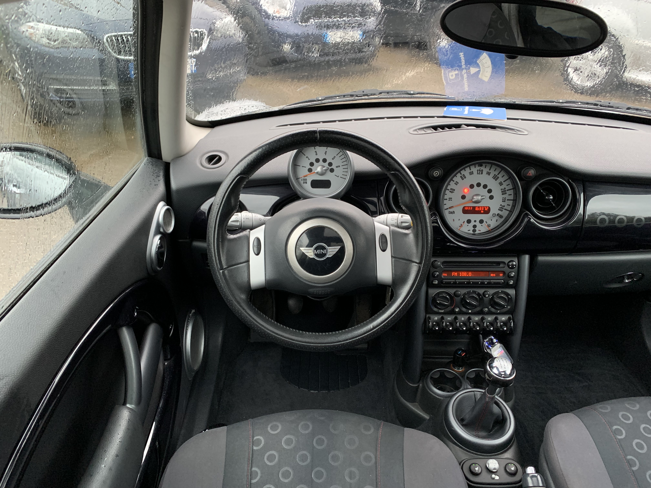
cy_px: 244
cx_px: 326
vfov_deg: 53.1
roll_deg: -1.9
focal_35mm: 26
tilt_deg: -28.7
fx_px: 489
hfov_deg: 67.3
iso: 320
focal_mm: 4.25
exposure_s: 1/60
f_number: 1.8
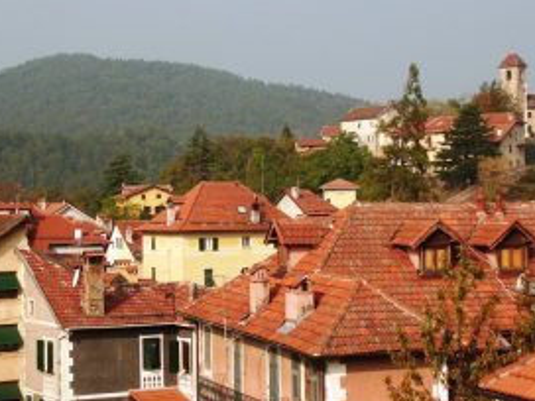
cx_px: 207
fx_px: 1499
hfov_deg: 20.2
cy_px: 187
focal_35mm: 97
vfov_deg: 15.2
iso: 64
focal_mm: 10.5
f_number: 9.4
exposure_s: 1/200
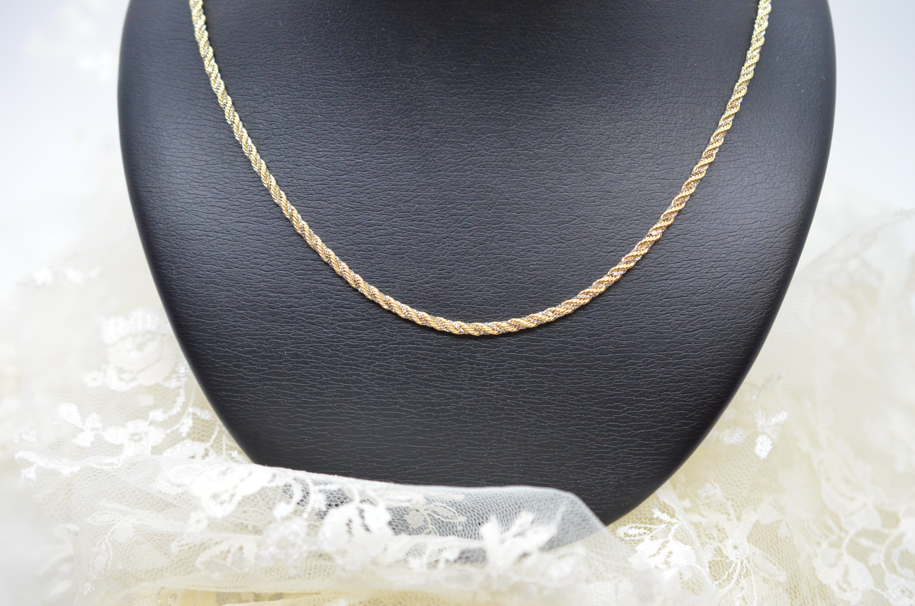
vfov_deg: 22.5
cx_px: 458
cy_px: 303
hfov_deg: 33.5
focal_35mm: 60
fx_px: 1522
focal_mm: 40
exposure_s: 1/1000
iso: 2500
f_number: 4
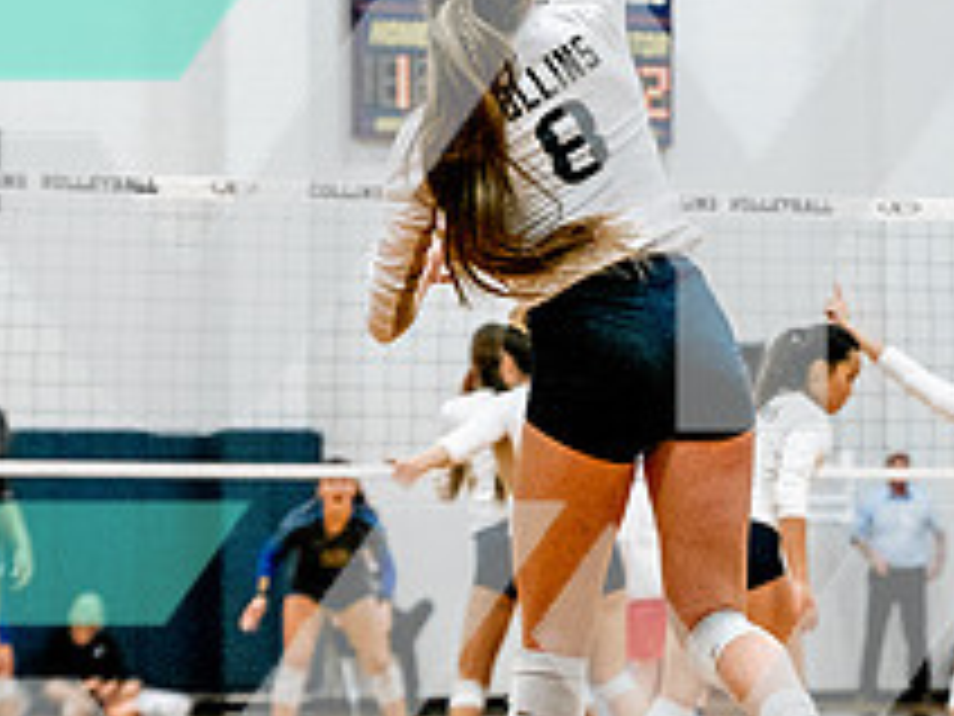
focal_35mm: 193
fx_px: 5319
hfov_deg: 10.2
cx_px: 816
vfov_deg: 7.7
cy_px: 353
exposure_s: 1/1500
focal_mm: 62
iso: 2000
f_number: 2.8
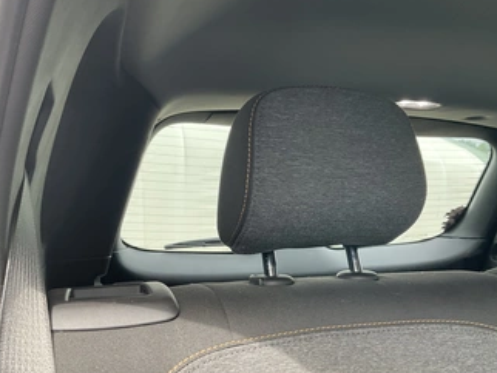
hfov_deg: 51.2
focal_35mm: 36
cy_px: 208
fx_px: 517
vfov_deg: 39.6
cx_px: 273
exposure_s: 1/122
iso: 40
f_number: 1.8
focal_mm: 3
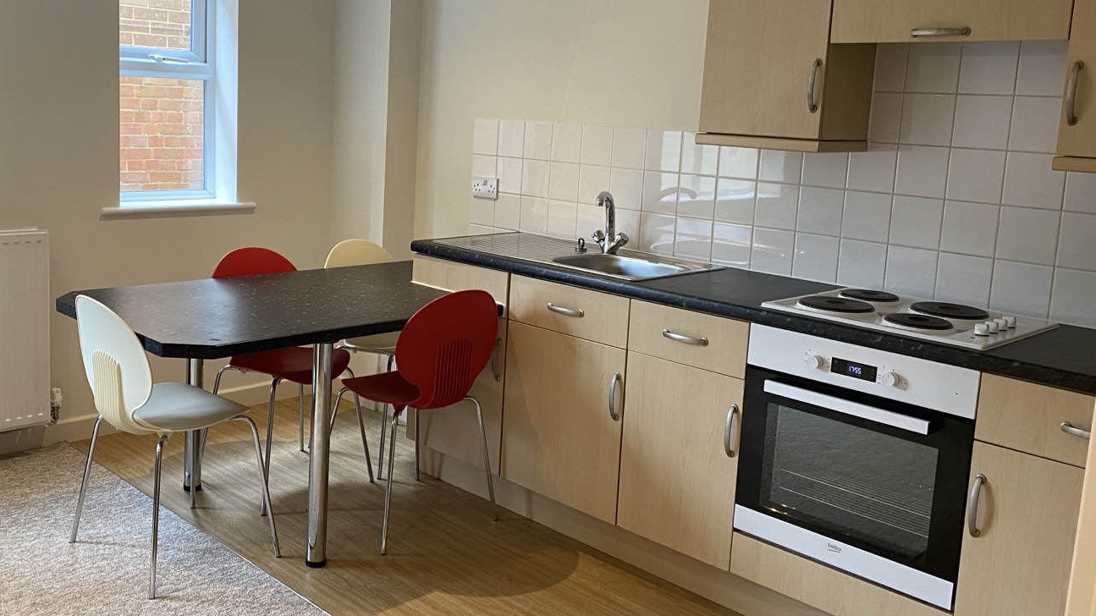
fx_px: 1017
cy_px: 257
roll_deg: -2.3
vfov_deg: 33.6
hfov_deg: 56.2
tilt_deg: -8.1
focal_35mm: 35
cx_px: 436
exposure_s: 1/50
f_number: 1.8
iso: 125
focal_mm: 4.25
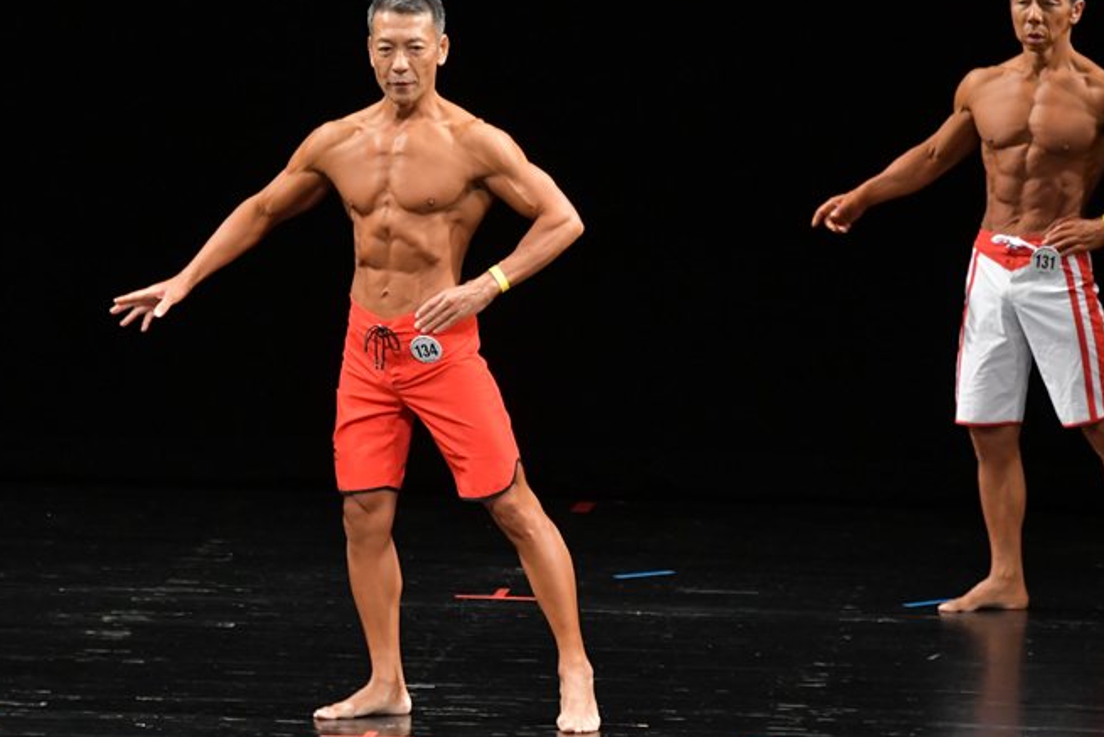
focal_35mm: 337
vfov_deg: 4.1
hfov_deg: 6.1
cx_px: 495
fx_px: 10336
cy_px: 356
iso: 3200
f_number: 5.6
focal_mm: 190
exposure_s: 1/400
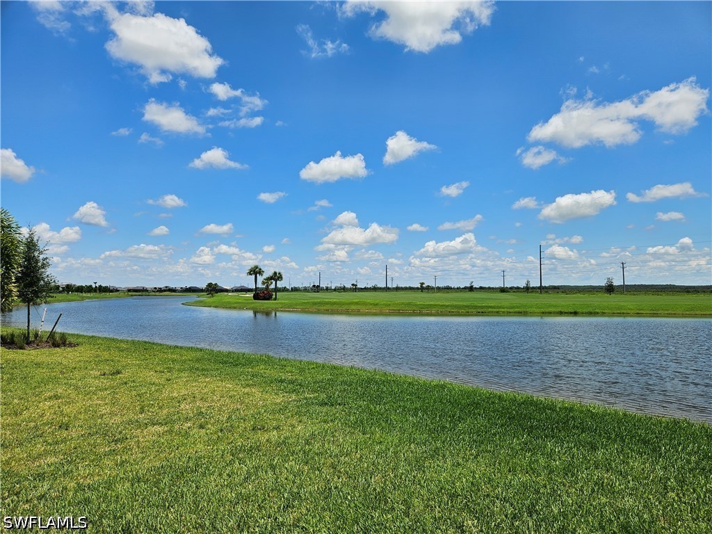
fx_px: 473
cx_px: 356
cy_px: 267
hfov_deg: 73.9
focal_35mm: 23
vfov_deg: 58.9
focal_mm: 5.4
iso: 25
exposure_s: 1/3819
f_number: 1.8
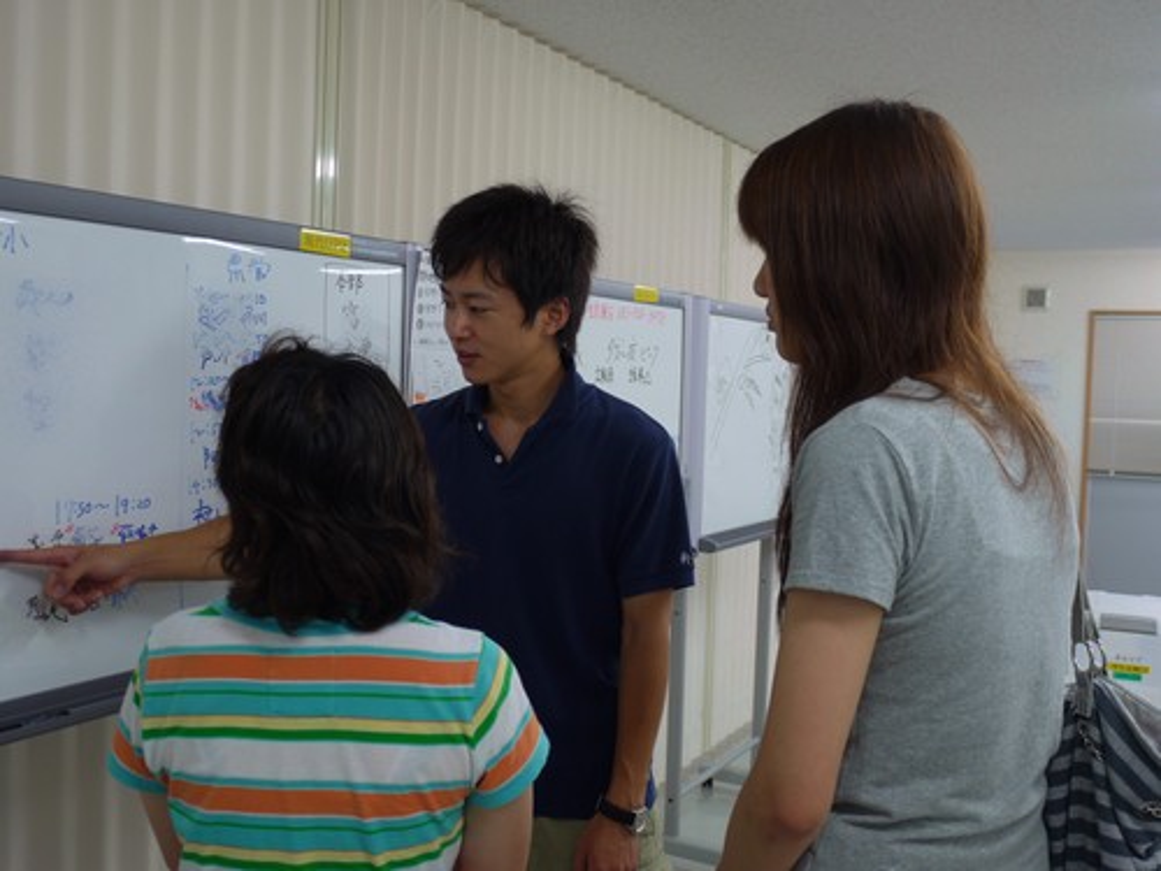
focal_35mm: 36
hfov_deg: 51.4
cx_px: 580
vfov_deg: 39.7
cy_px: 436
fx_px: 1207
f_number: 4
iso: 125
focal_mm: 18
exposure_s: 1/30
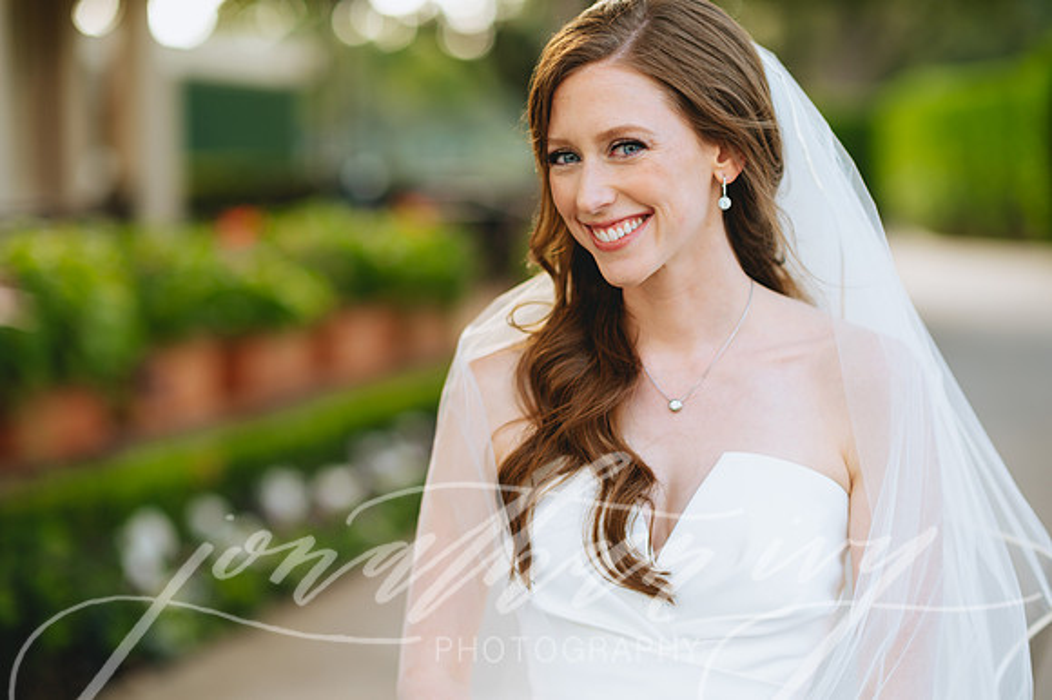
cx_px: 526
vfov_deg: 16.1
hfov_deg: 23.9
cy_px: 350
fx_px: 2482
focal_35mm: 85
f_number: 2
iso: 100
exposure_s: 1/400
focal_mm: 85
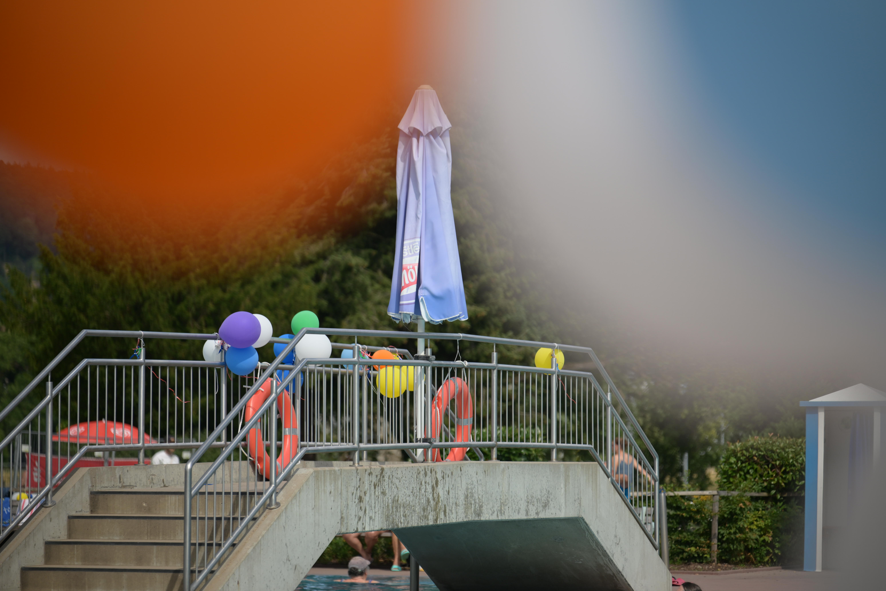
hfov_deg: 16.0
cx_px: 443
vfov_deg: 10.7
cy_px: 296
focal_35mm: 128
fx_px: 3150
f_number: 2.8
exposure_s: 1/2000
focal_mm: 128
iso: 160
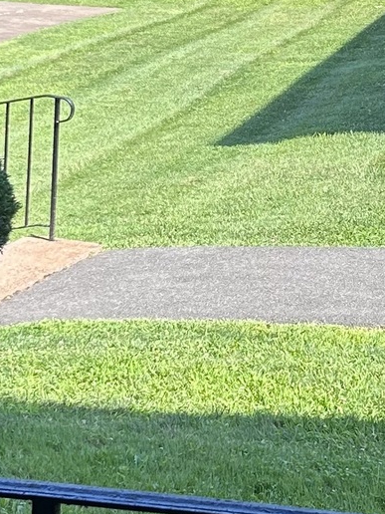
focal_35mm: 116
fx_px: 1720
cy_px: 167
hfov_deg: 12.7
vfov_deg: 16.9
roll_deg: -2.8
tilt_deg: -8.8
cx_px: 283
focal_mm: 5.7
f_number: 1.5
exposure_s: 1/887
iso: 50
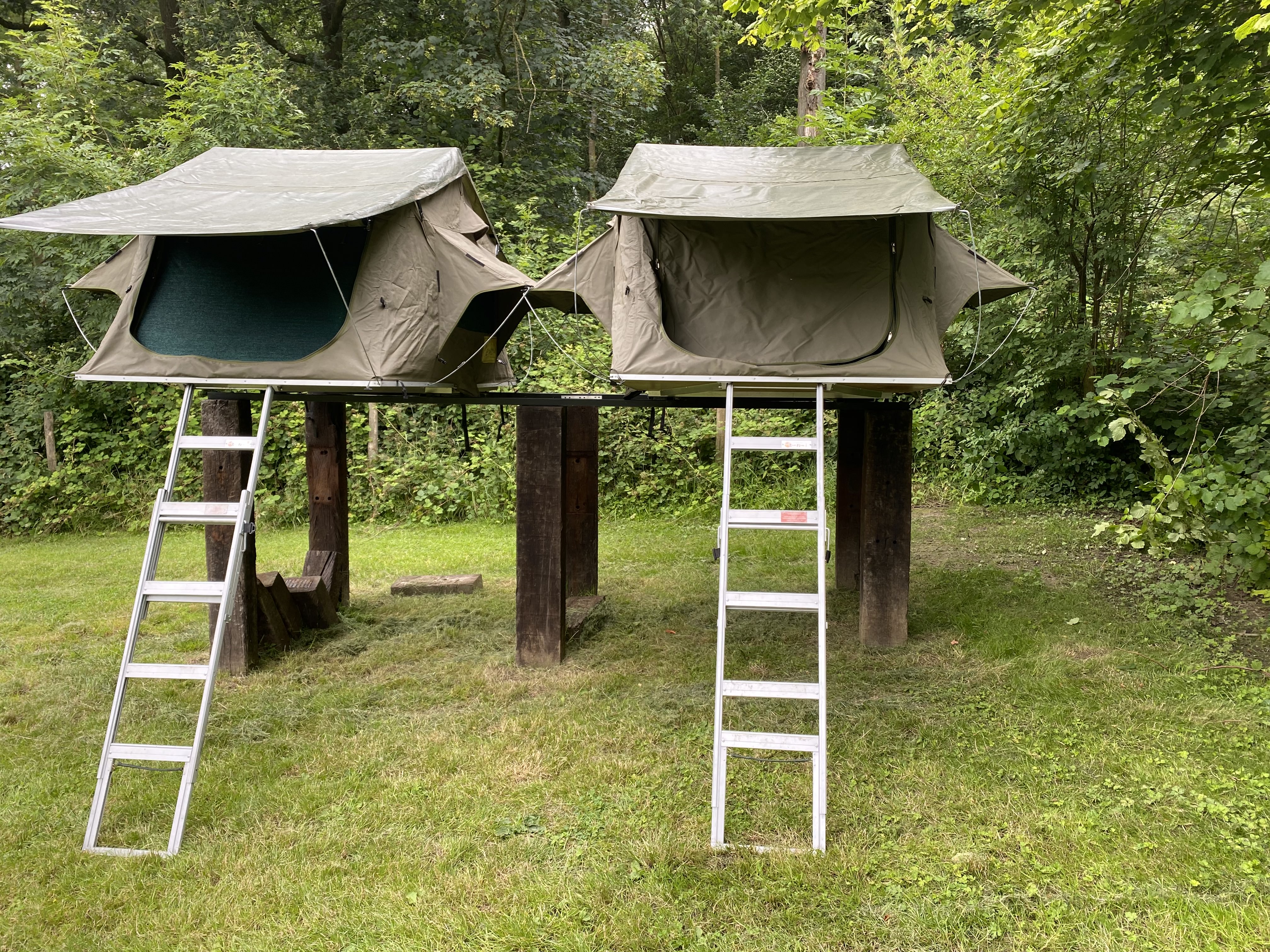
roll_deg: -0.4
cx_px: 635
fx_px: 954
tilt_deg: -5.4
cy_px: 476
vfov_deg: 53.1
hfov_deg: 67.3
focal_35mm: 26
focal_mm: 4.25
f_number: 1.8
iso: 40
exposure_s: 1/122
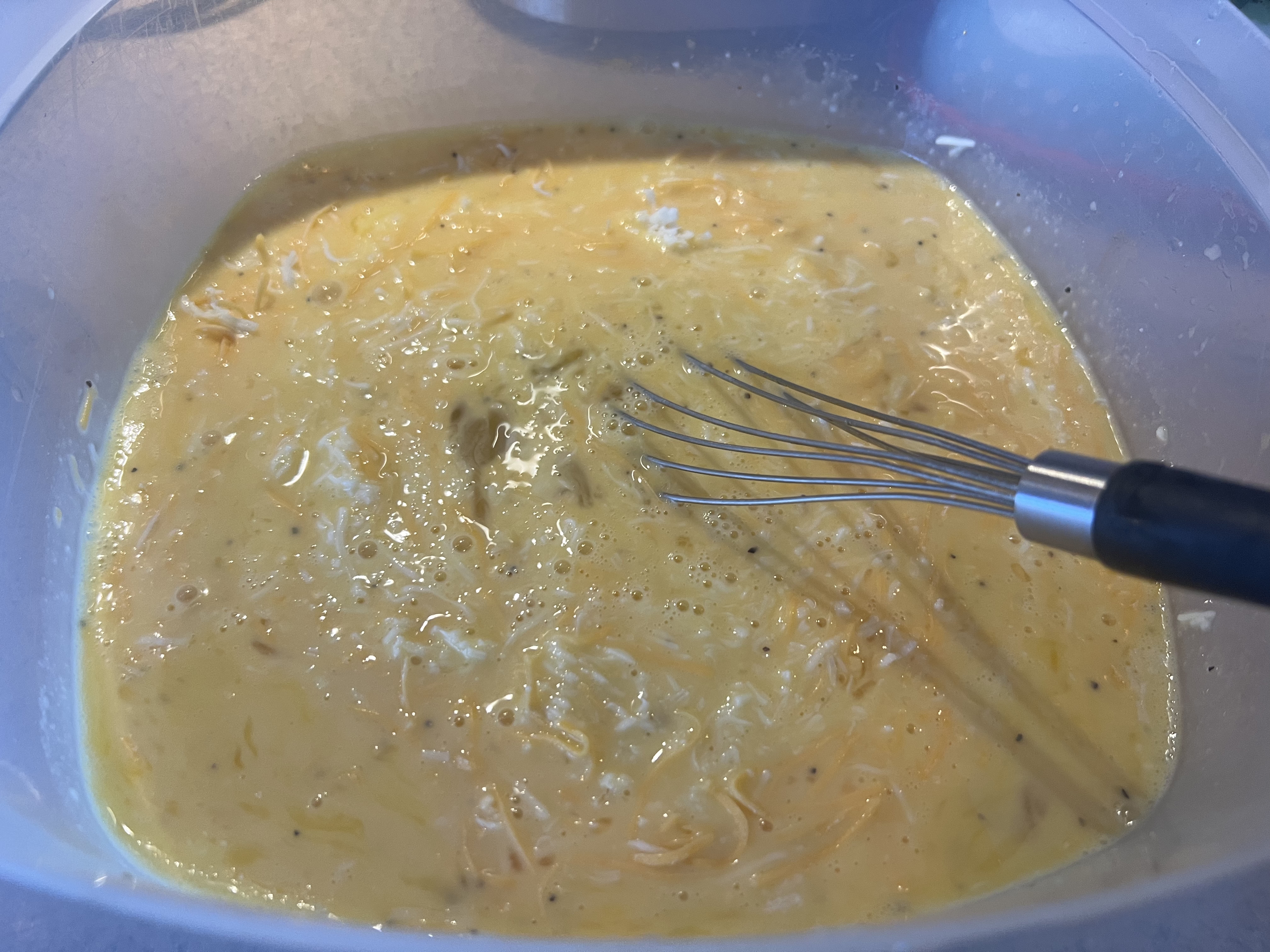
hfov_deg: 67.3
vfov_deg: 53.1
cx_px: 635
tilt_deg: -54.0
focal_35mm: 26
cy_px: 476
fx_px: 954
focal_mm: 5.7
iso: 100
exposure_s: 1/60
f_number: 1.5
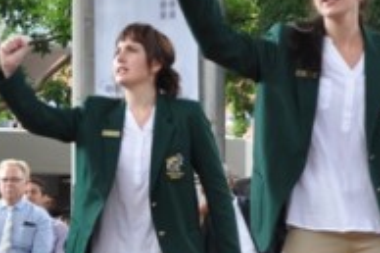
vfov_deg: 7.1
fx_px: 2035
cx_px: 133
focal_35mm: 193
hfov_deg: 10.7
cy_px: 213
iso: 400
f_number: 5.3
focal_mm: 48
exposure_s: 1/60
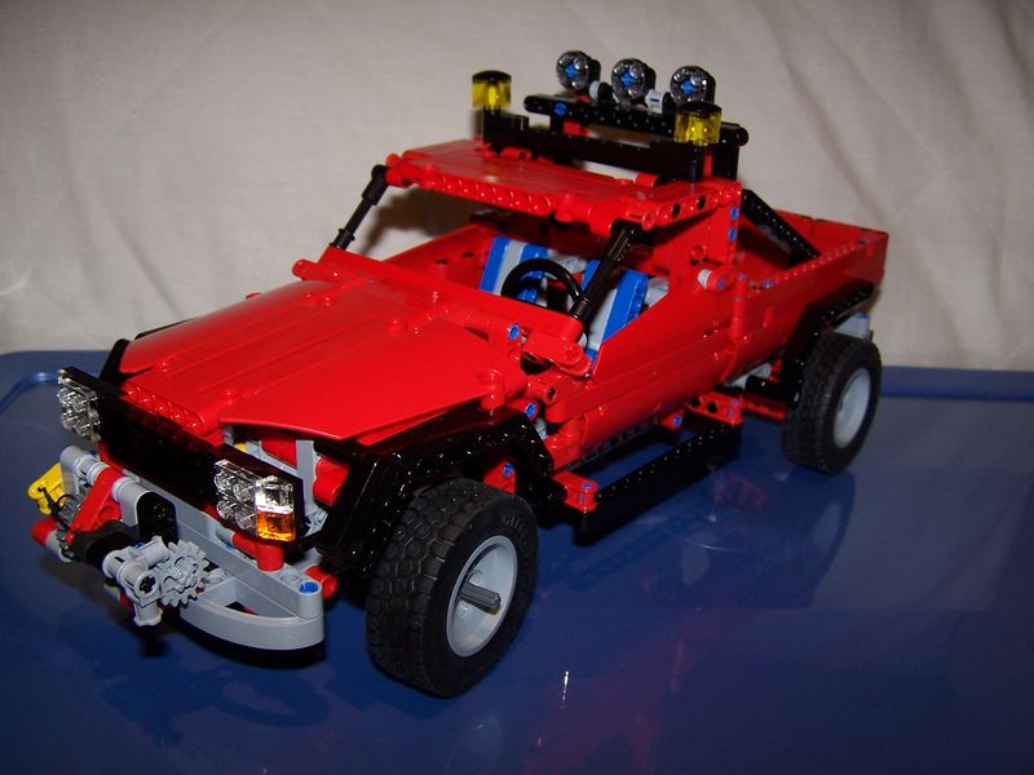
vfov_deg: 37.7
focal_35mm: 38
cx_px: 517
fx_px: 1135
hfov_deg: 49.0
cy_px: 388
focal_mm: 6.3
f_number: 2.8
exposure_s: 1/60
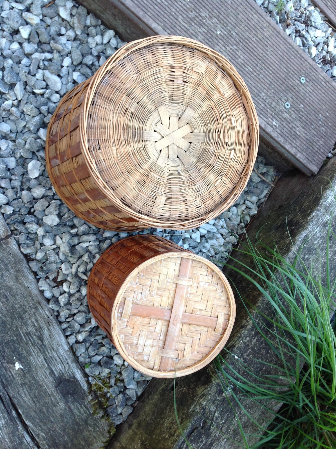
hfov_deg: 40.6
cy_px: 224
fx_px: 454
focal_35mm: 35
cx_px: 168
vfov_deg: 52.7
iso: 50
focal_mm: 4.28
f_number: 2.4
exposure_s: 1/40
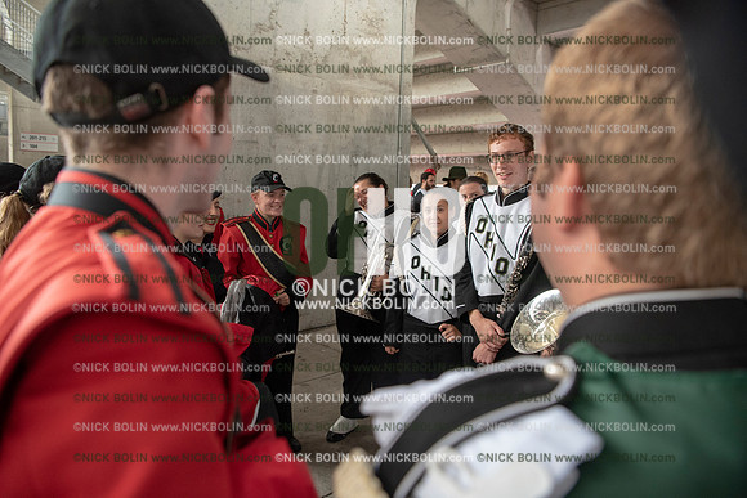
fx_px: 498
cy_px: 249
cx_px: 374
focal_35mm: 24
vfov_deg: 53.2
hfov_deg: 73.7
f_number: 3.5
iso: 2000
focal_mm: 24
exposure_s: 1/125
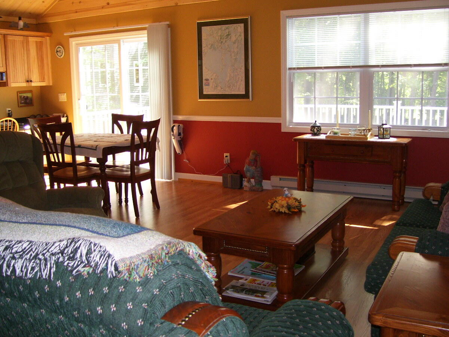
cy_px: 168
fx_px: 480
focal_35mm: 37
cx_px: 224
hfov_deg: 50.1
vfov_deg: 38.7
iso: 125
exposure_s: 1/60
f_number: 2.7
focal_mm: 6
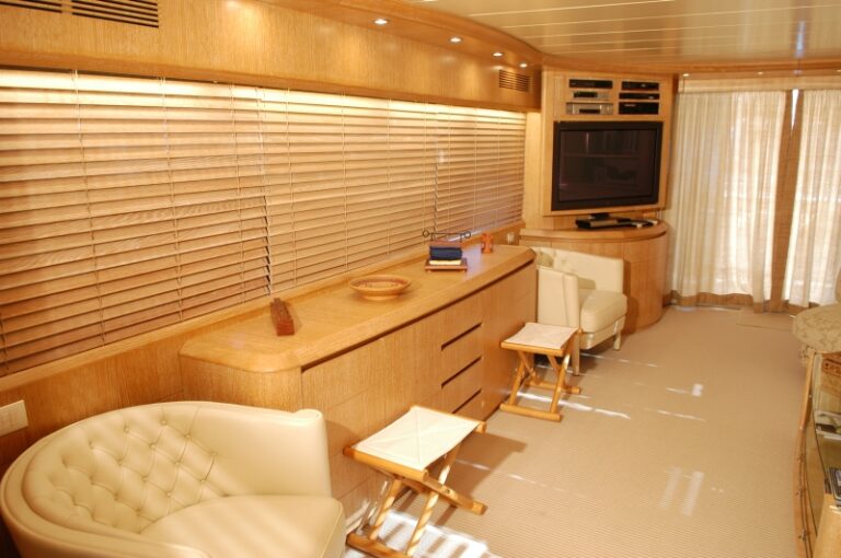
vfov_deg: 50.3
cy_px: 279
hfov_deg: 70.5
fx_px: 595
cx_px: 420
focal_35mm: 26
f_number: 3.2
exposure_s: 1/40
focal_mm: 17
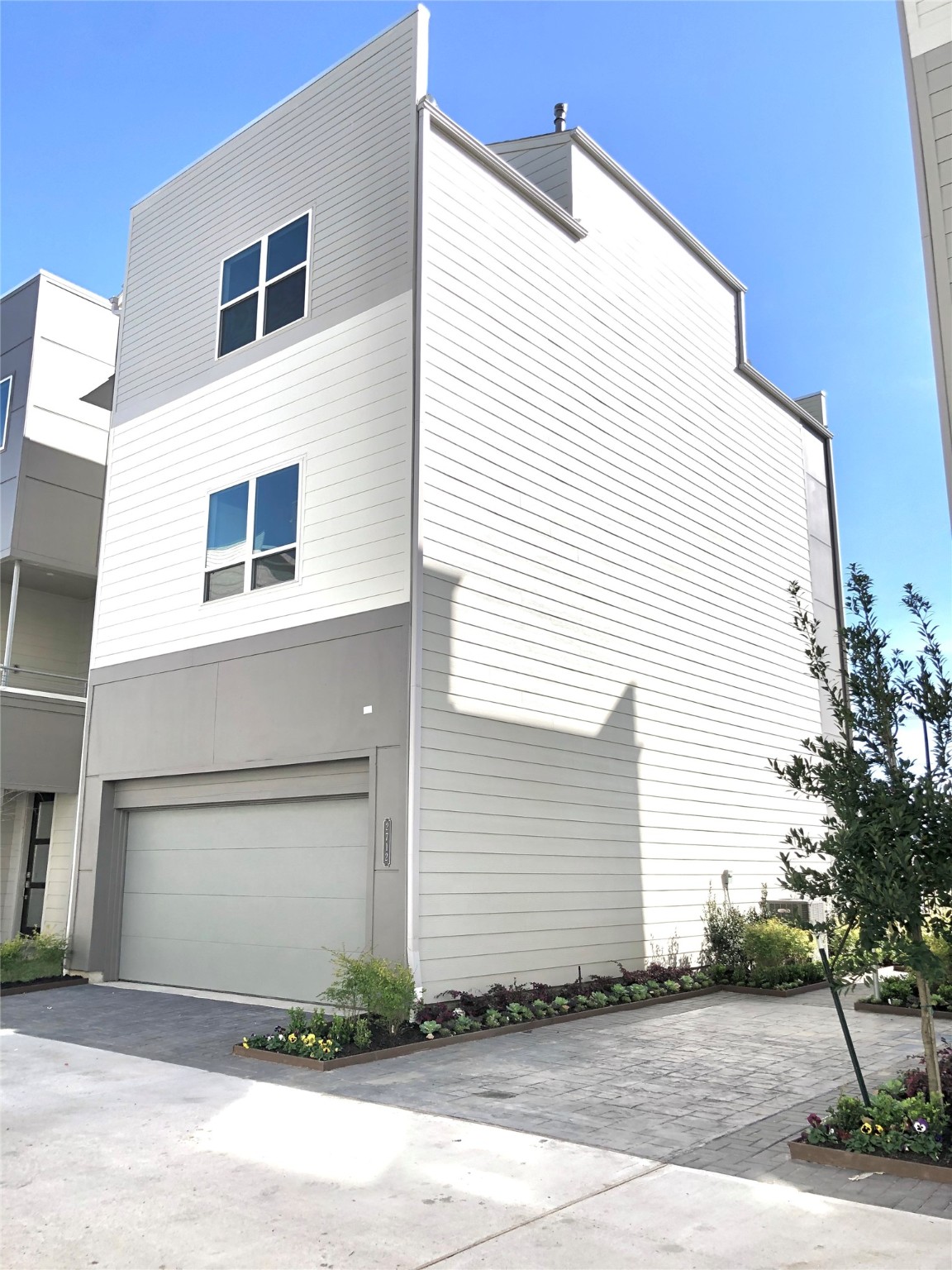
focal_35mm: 28
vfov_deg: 63.4
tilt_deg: +13.2
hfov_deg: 49.7
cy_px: 635
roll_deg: -1.0
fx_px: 1027
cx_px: 476
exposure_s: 1/923
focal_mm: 4
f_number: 1.8
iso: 20
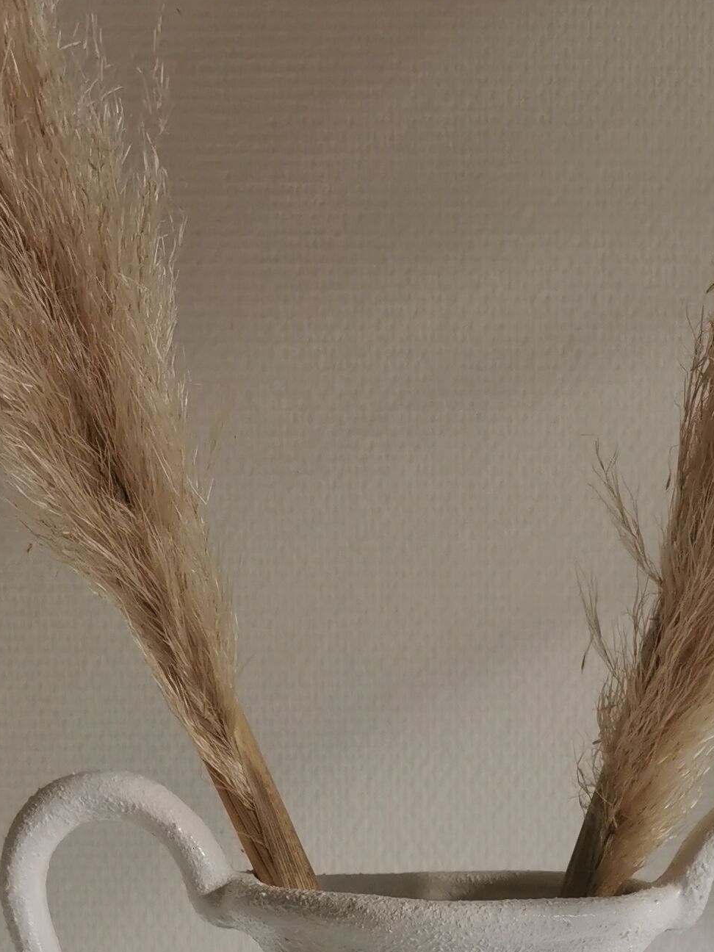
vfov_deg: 22.8
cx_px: 468
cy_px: 1250
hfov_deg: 19.3
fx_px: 2090
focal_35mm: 76
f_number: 1.6
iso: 50
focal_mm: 5.56
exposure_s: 1/530
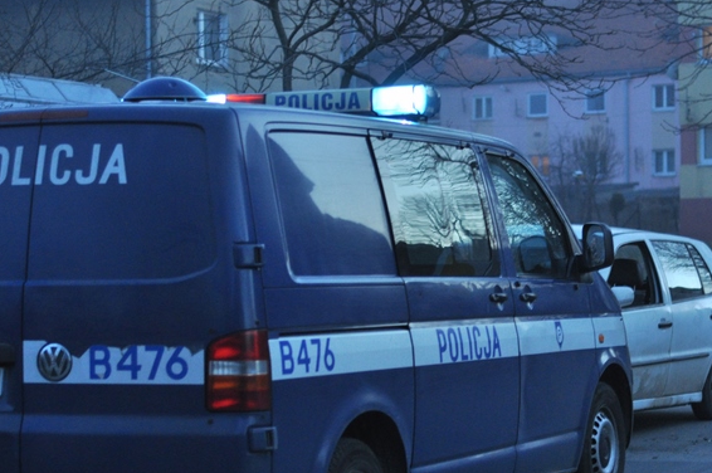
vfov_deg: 12.9
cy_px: 277
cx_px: 390
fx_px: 2094
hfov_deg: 19.3
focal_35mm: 106
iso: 800
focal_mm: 50
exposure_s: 1/30
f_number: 2.5
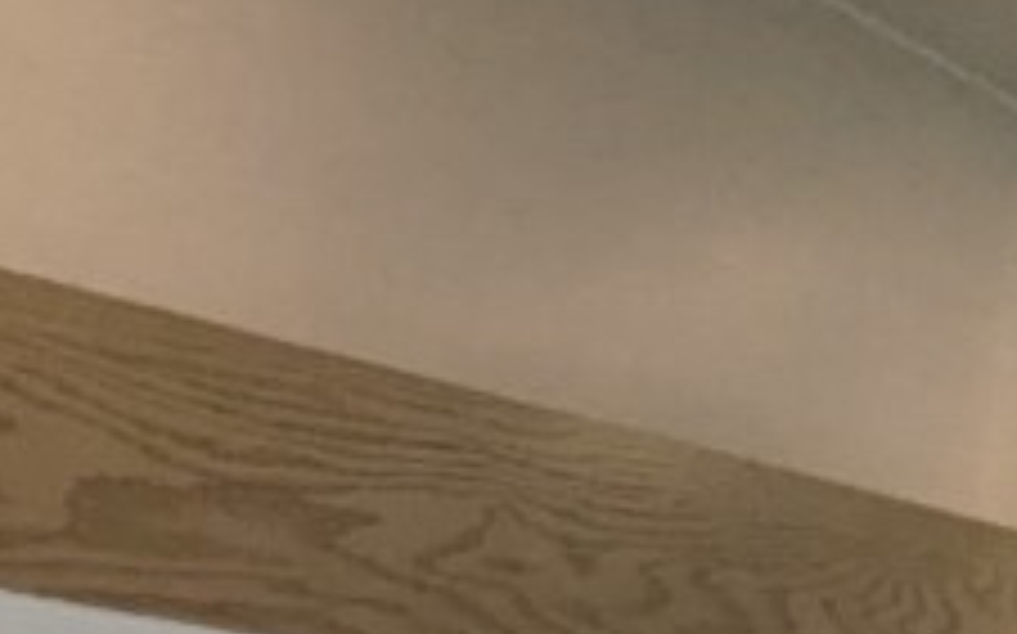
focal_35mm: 105
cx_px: -614
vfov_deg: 9.4
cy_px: 1983
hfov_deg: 17.4
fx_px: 2909
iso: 52
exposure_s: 1/194
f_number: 2.2
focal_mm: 2.35
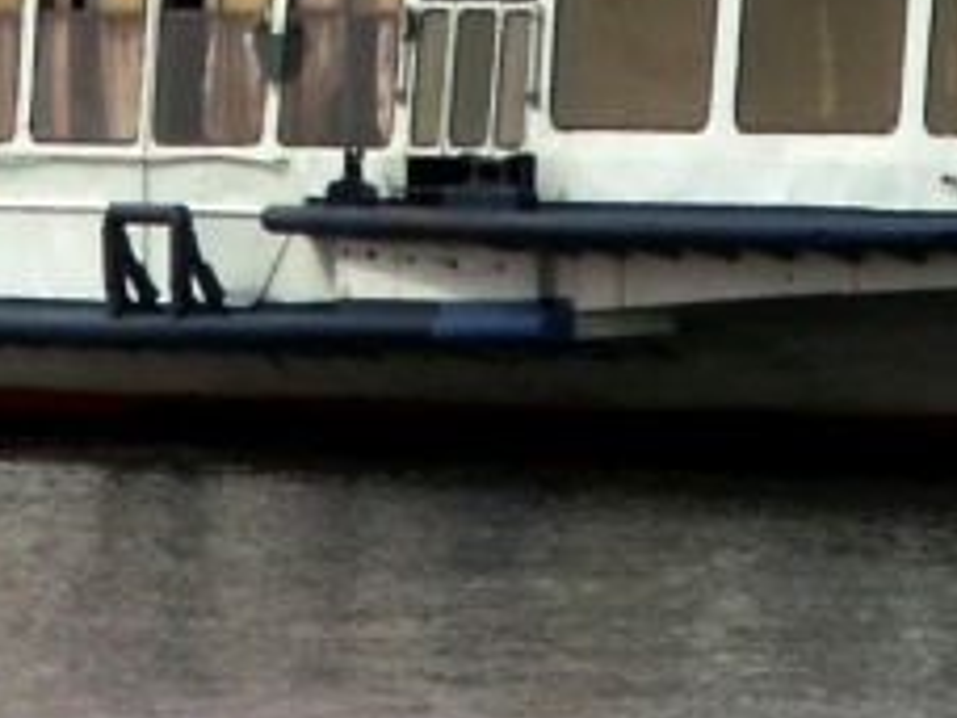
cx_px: 323
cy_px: -470
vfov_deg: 1.9
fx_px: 21453
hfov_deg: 2.6
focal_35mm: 776
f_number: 6.3
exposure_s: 1/500
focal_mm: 28.32
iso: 50
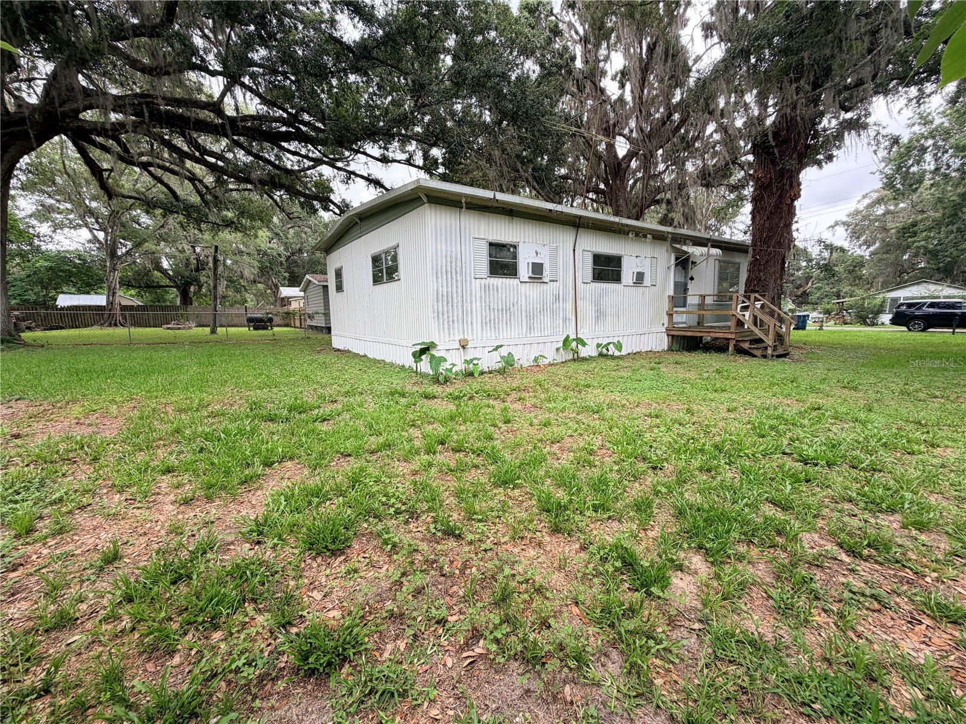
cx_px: 483
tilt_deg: -7.7
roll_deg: +1.8
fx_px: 391
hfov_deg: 102.1
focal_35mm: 14
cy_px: 362
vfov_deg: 85.7
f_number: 2.2
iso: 50
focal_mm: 2.22
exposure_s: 1/214
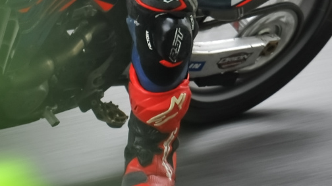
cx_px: -56
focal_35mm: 1247
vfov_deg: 1.0
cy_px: -7
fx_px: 10973
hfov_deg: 1.7
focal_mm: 300
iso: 560
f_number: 5.6
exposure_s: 1/160
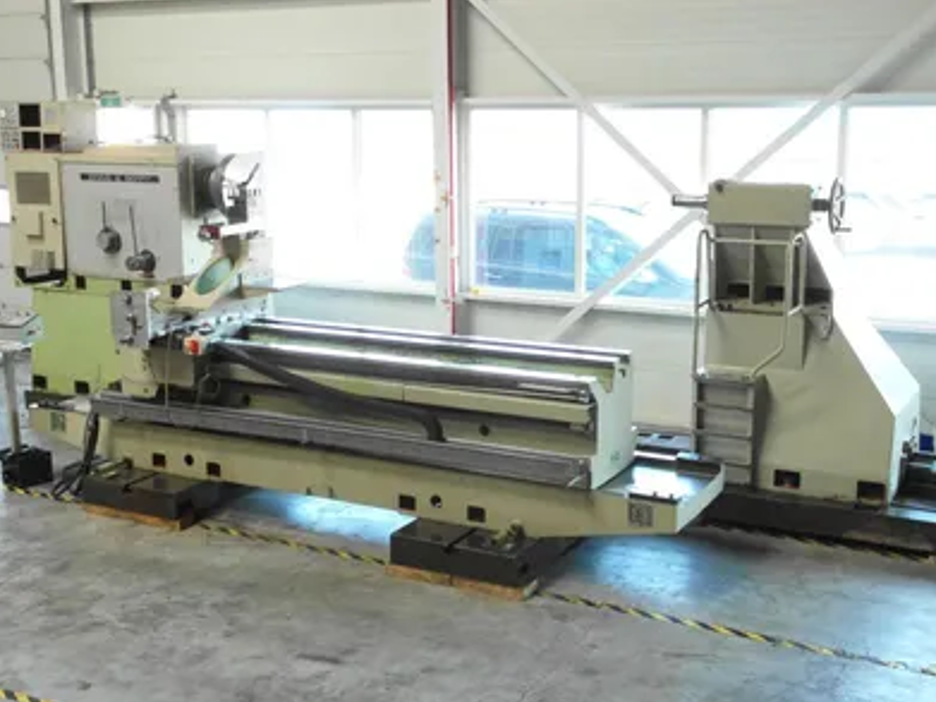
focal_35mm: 43
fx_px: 1162
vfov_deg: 33.6
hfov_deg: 43.9
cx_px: 460
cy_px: 350
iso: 400
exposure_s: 1/45
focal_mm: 7.5
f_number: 3.2
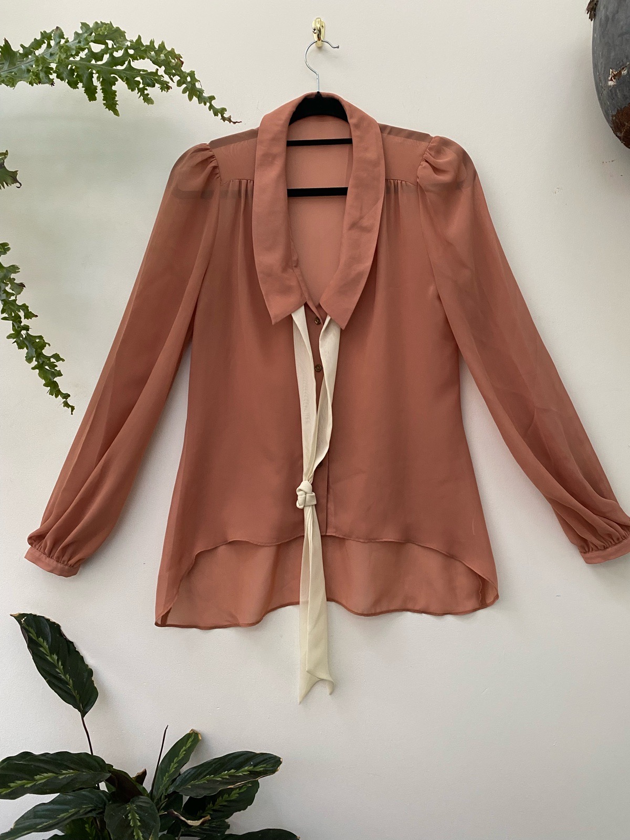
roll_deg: -0.3
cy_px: 420
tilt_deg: -0.2
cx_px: 315
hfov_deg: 53.1
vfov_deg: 67.3
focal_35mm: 26
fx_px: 631
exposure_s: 1/60
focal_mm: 4.25
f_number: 1.8
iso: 160
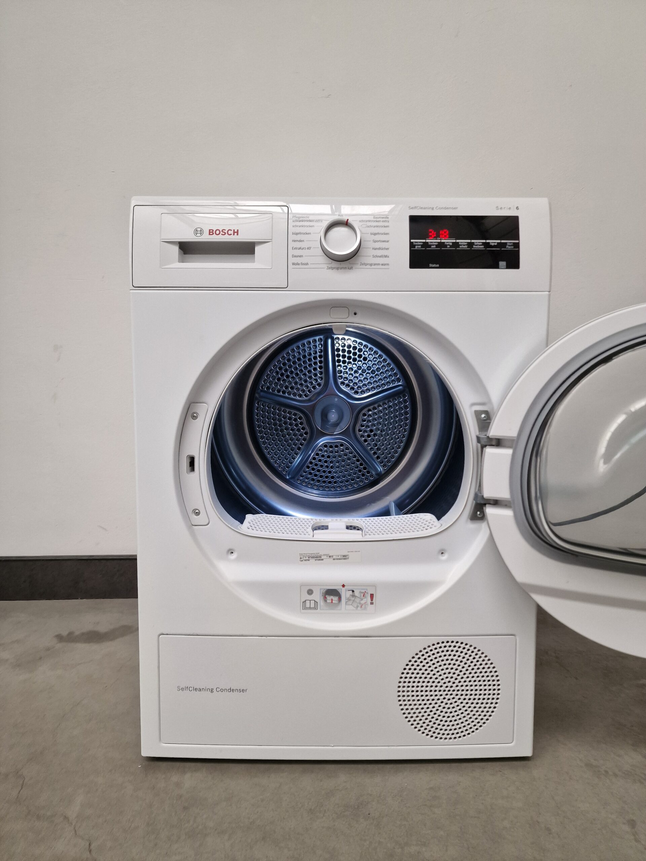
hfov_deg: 58.9
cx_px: 323
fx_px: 572
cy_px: 430
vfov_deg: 73.9
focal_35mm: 23
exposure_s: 1/120
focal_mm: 6.4
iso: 200
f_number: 1.8
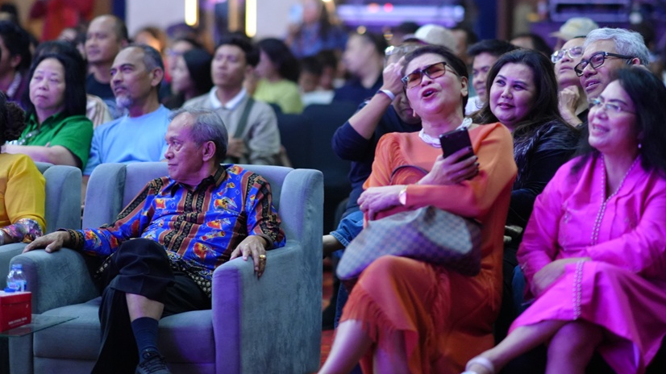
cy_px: 112
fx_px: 2436
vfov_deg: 8.8
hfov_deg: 15.6
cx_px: 368
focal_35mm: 138
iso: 3200
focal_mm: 85
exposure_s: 1/100
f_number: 1.4
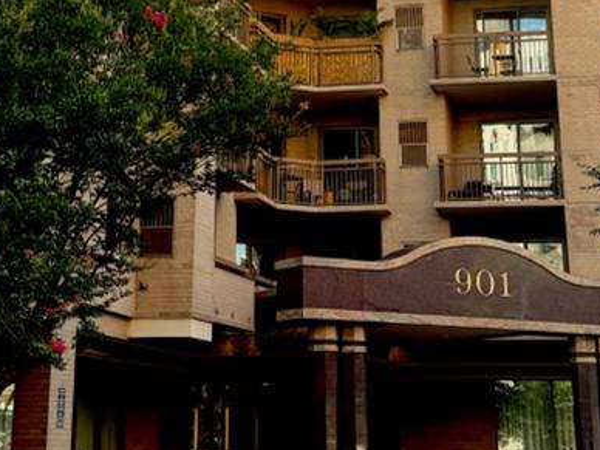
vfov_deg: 15.8
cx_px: 275
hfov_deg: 22.0
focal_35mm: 89
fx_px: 1543
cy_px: -119
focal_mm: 6.76
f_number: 1.78
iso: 80
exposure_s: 1/612
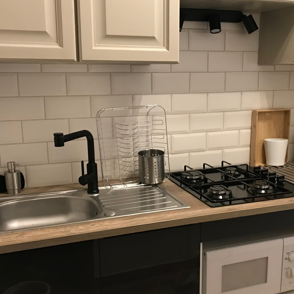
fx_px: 413
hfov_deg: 39.1
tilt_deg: -14.4
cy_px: 170
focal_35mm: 43
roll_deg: +0.4
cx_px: 172
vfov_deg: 39.1
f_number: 1.8
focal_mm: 3.99
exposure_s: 1/17
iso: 80
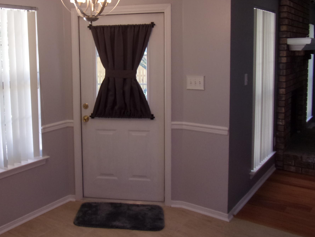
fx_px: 319
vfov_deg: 40.2
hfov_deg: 51.0
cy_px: 77
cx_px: 91
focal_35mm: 35
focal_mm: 4.3
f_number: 3.3
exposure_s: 1/34
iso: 98
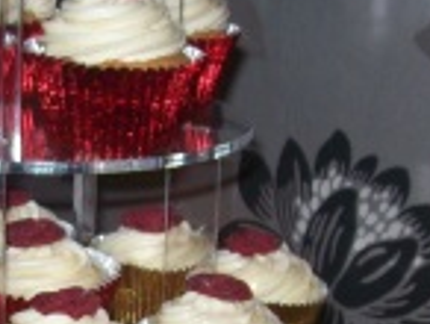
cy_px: 330
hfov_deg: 15.4
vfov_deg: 11.7
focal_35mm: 126
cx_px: 44
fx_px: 1568
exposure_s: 1/64
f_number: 2.7
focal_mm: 6
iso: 80
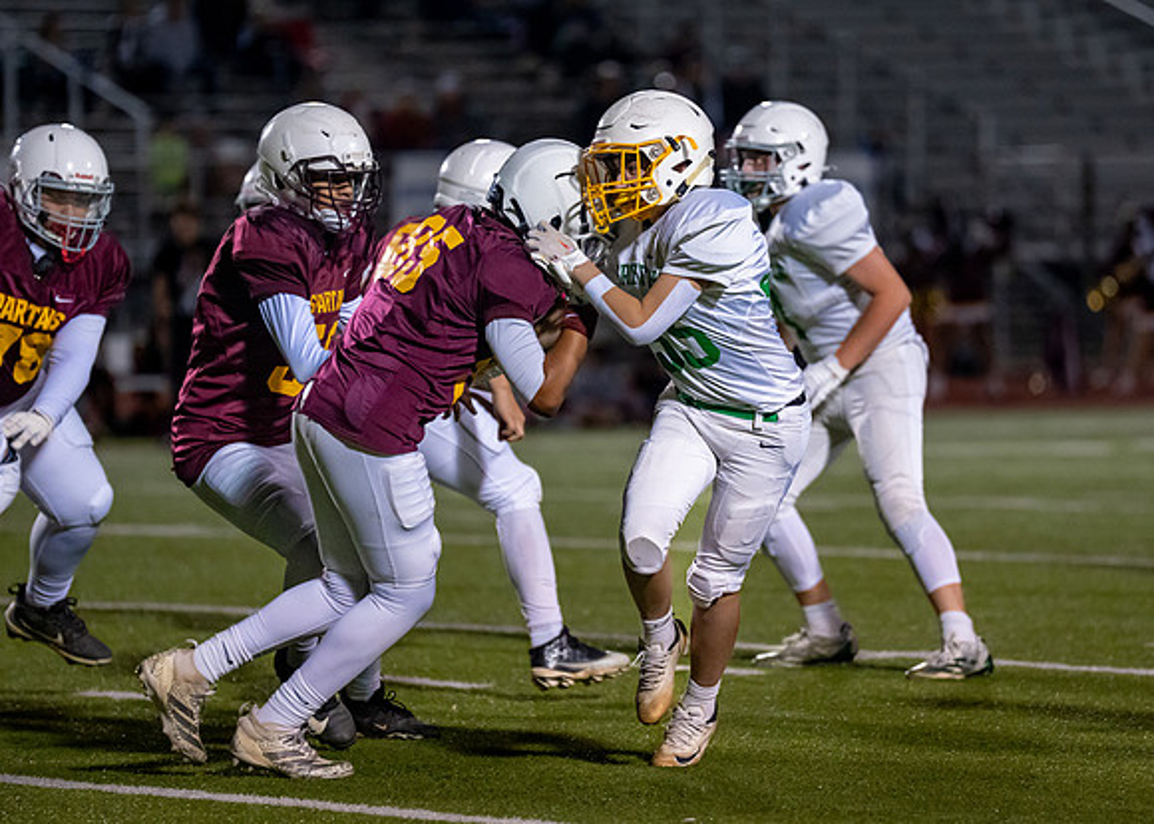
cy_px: 398
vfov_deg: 5.4
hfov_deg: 7.6
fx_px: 8708
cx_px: 627
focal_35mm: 266
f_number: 2.8
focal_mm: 200
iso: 4000
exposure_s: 1/1250
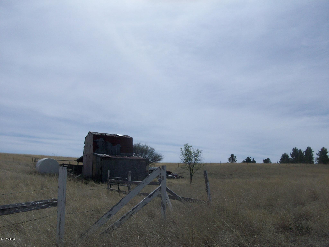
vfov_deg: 41.8
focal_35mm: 34
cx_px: 164
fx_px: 323
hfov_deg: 54.0
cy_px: 124
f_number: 5.5
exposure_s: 1/1022
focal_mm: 5.7
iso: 64
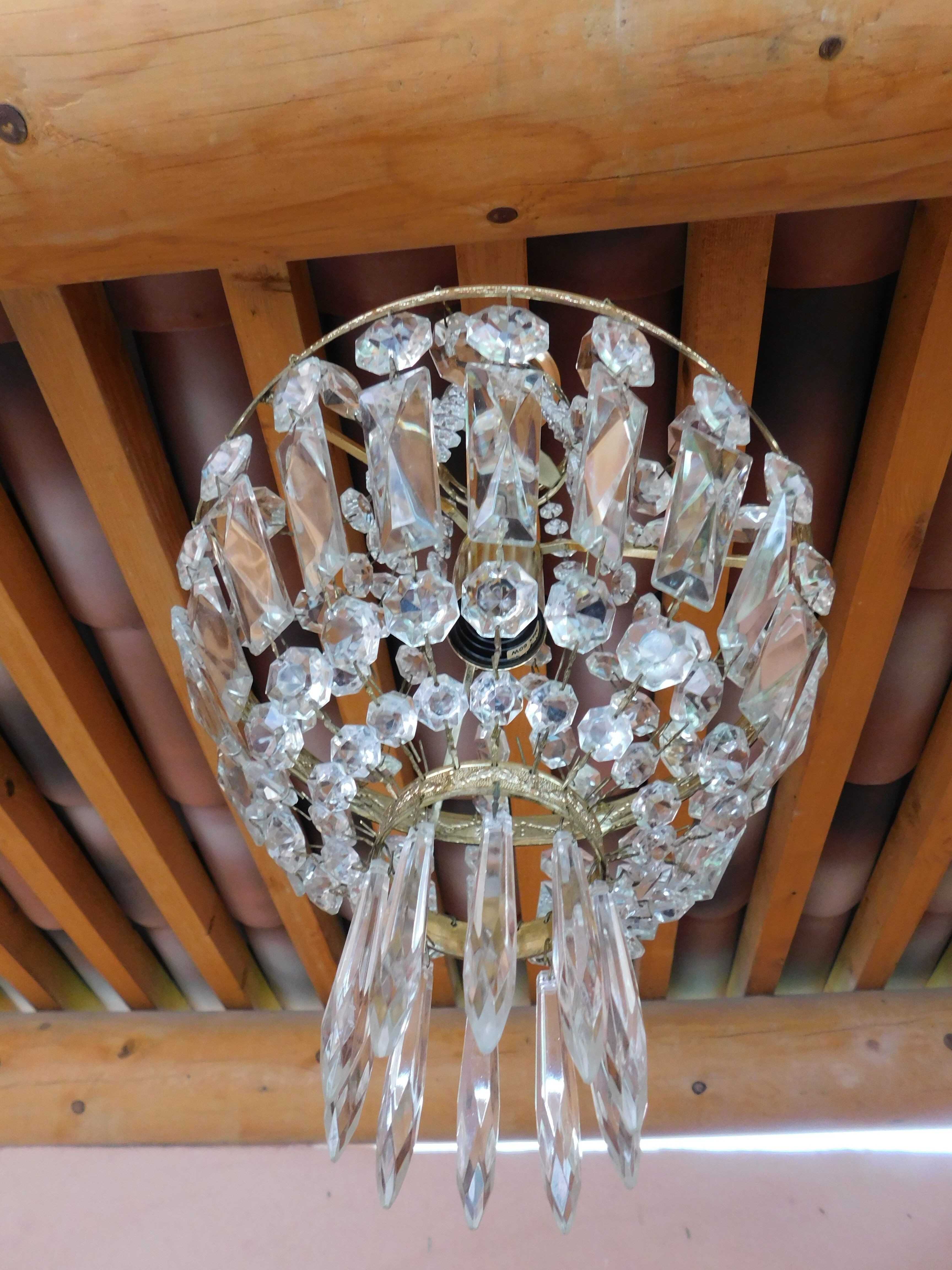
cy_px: 635
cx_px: 476
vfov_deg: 73.9
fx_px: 844
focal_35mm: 23
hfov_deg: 58.9
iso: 280
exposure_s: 1/30
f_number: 3
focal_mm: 4
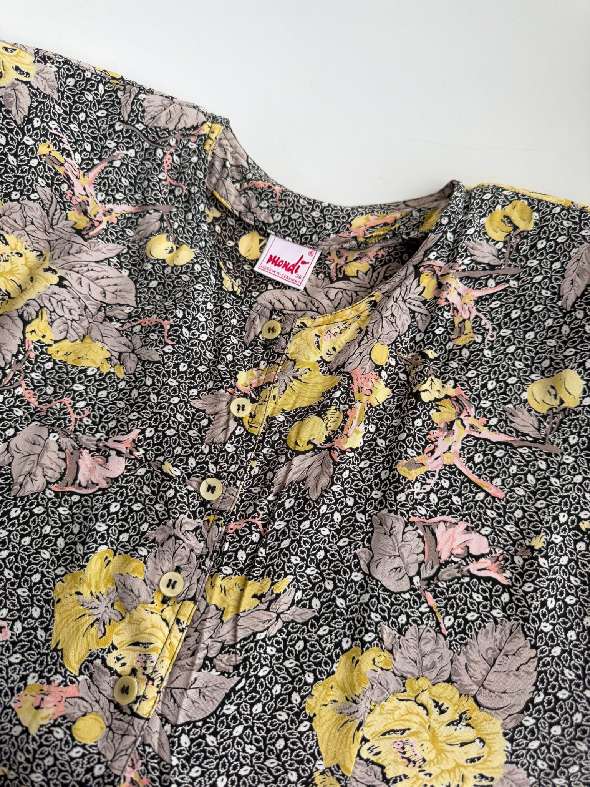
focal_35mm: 24
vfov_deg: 71.6
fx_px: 545
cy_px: 394
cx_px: 295
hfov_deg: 56.8
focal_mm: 6.76
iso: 64
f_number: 1.8
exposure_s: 1/120
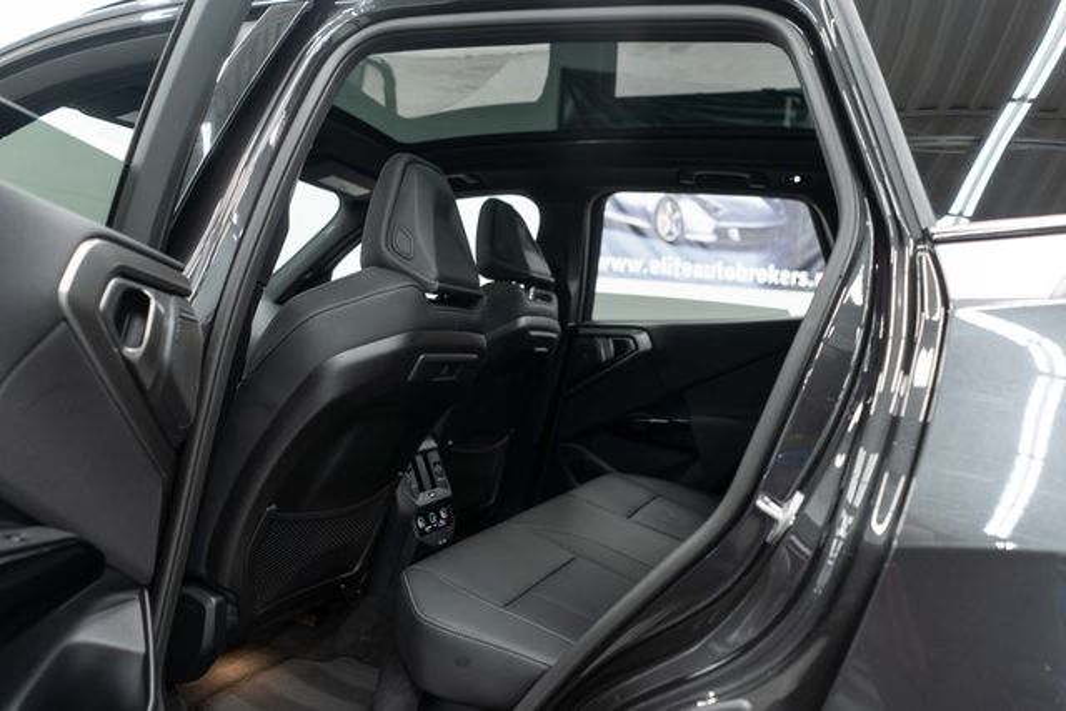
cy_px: 356
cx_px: 533
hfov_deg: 65.5
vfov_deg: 46.4
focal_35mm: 28
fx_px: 829
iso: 640
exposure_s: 1/40
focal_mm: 28
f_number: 3.2
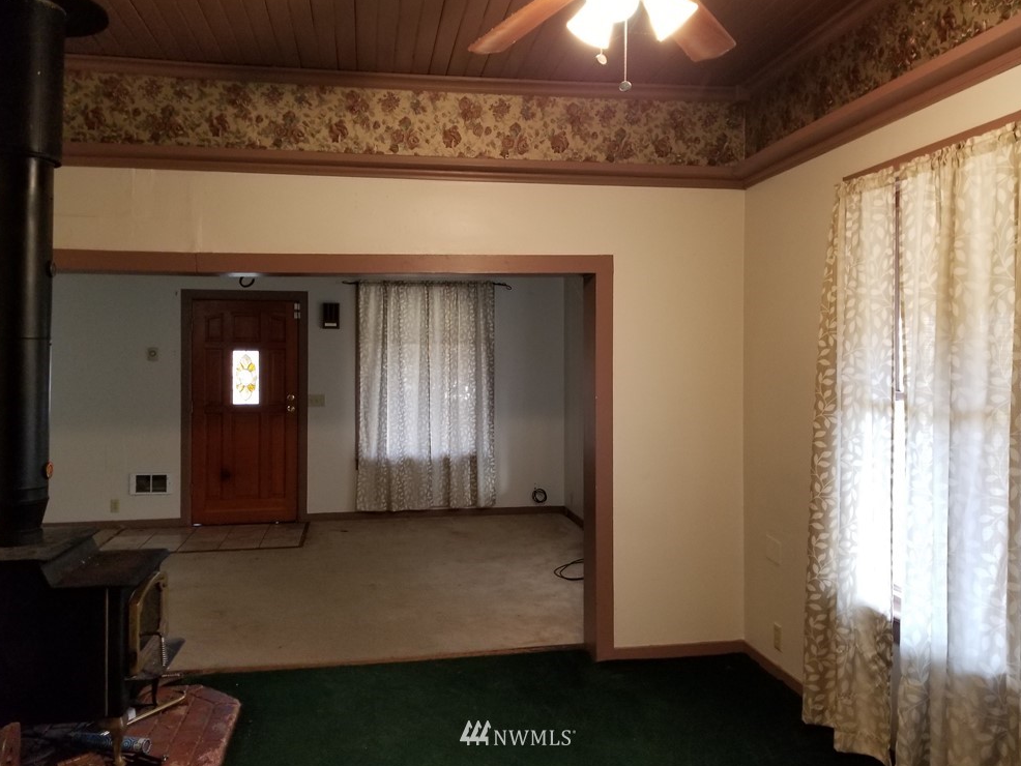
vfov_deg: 51.4
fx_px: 797
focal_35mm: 27
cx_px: 518
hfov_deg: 65.3
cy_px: 375
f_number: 1.7
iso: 160
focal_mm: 4.25
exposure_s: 1/30
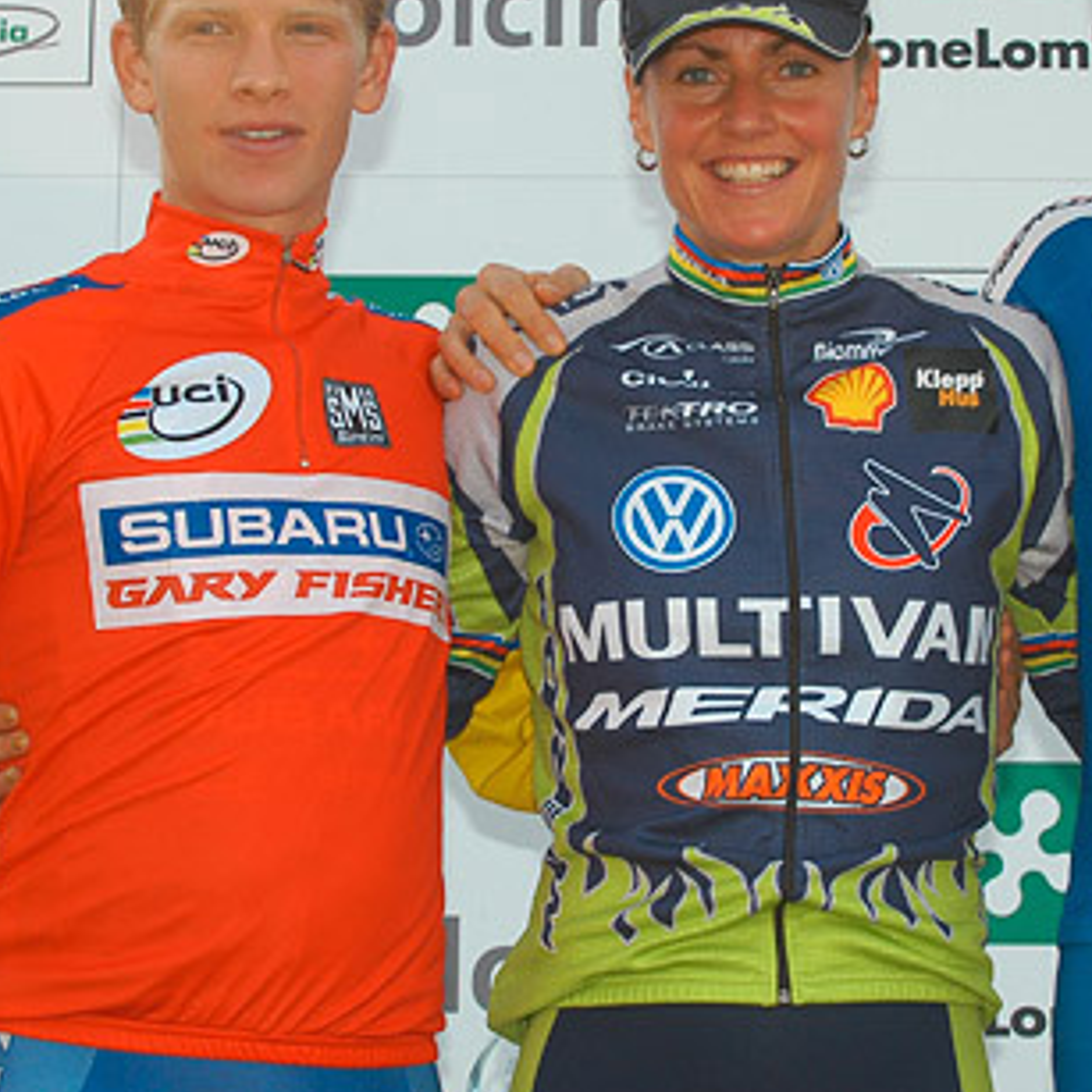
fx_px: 6210
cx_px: 736
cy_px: 404
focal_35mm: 174
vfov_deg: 10.0
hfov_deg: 10.0
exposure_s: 1/180
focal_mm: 70
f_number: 5.6
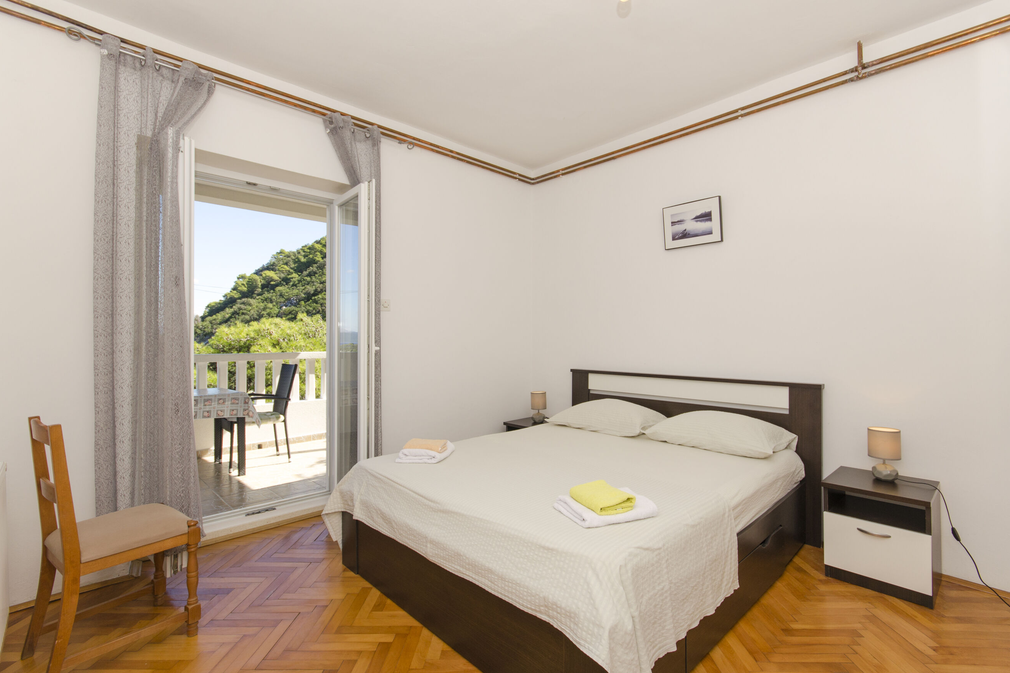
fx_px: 449
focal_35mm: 16
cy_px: 330
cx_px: 508
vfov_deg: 73.7
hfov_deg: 96.7
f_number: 8
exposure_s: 1/200
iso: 125
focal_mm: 10
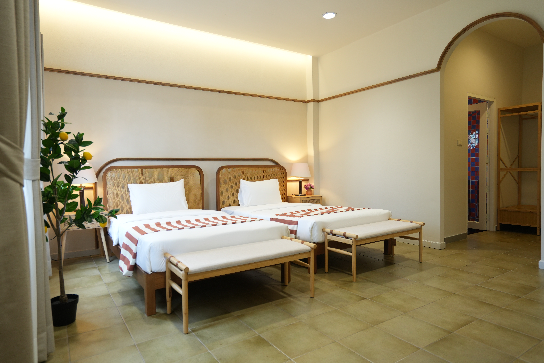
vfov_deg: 57.2
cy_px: 182
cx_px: 272
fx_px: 332
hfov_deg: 78.6
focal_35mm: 22
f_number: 4
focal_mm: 22
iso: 640
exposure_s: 1/30
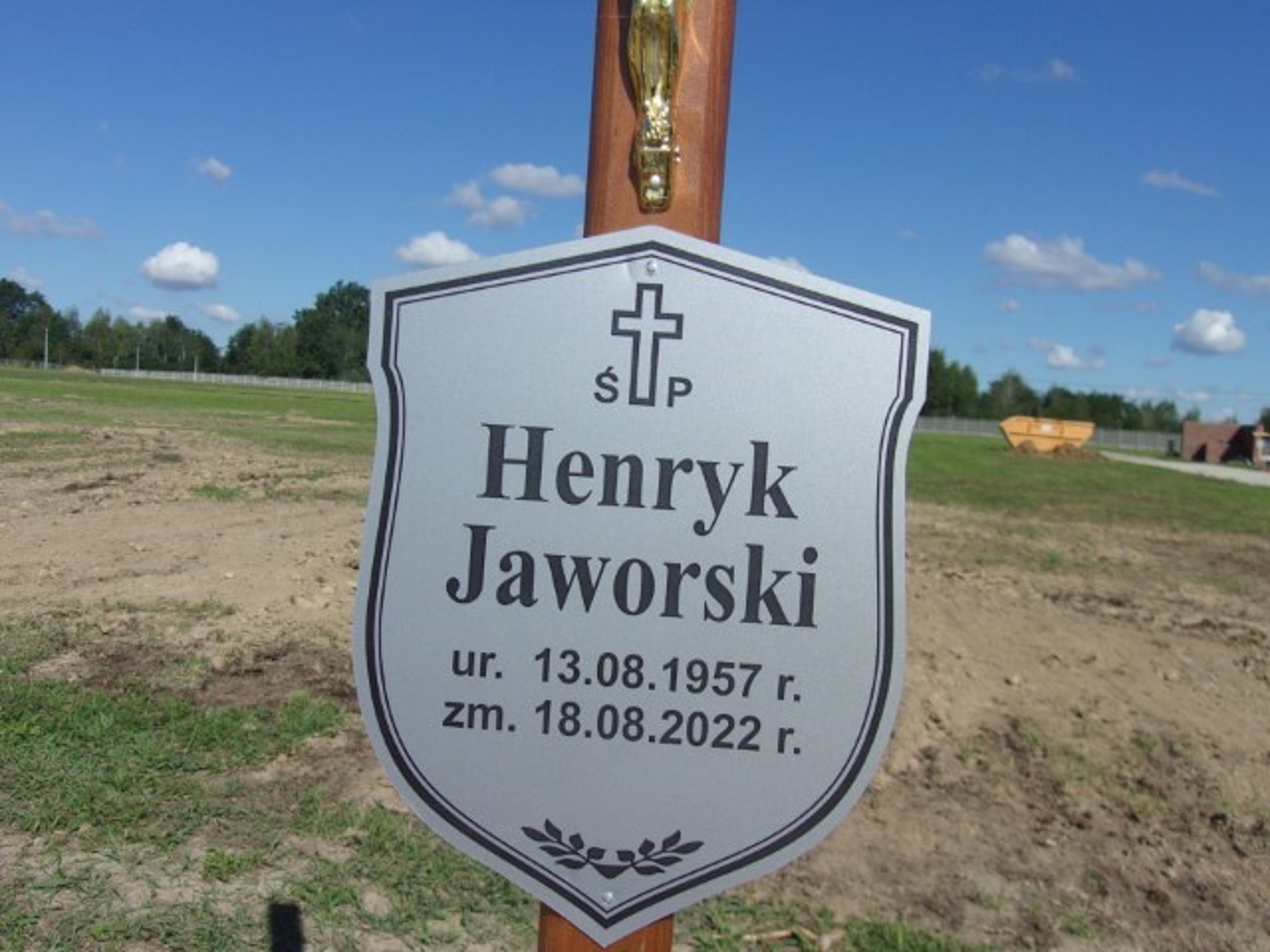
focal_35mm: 34
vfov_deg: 41.8
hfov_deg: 54.0
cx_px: 635
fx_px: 1247
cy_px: 476
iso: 80
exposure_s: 1/150
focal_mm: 6.1
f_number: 11.6
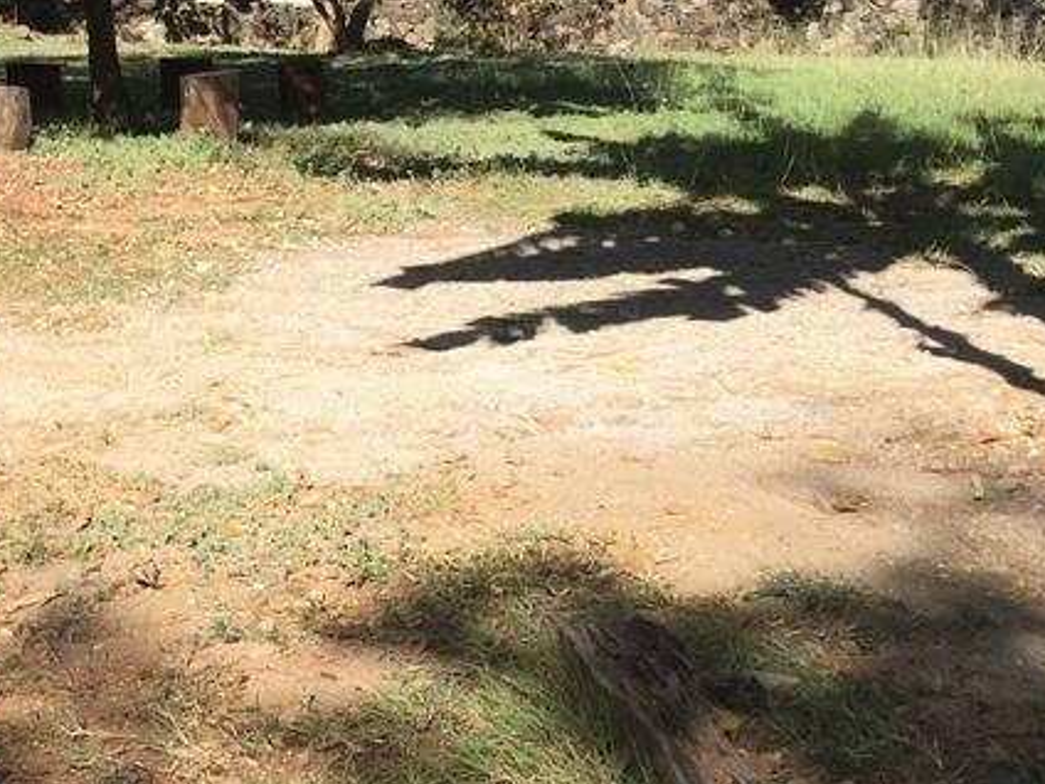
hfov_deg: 26.7
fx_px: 2113
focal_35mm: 70
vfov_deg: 20.6
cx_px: 84
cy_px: 76
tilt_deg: -2.9
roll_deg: +1.0
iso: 32
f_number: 2.2
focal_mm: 4.15
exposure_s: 1/1522
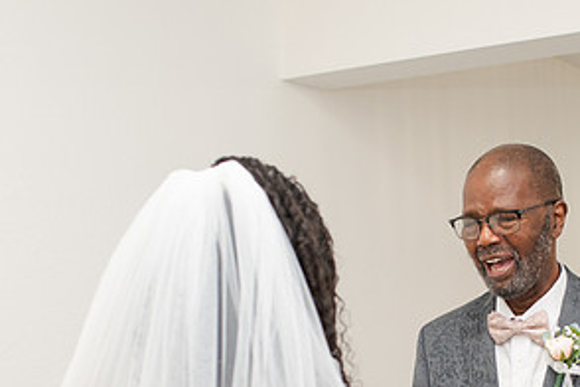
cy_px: 344
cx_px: 430
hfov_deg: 26.7
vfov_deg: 17.9
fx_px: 1208
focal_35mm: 75
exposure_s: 1/200
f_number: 3.2
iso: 800
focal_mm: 35
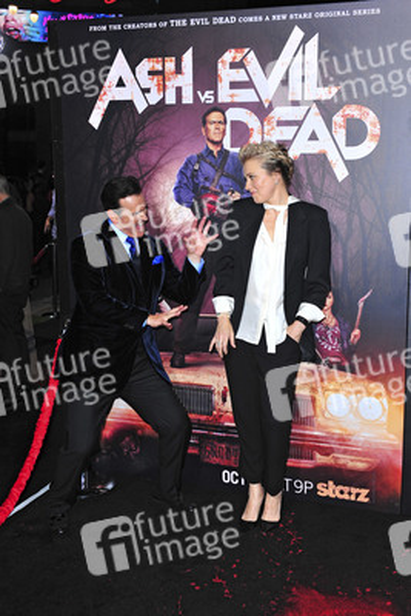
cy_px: 308
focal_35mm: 35
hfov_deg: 37.9
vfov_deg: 54.4
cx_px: 206
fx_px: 599
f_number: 5.6
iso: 640
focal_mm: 35
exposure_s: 1/320
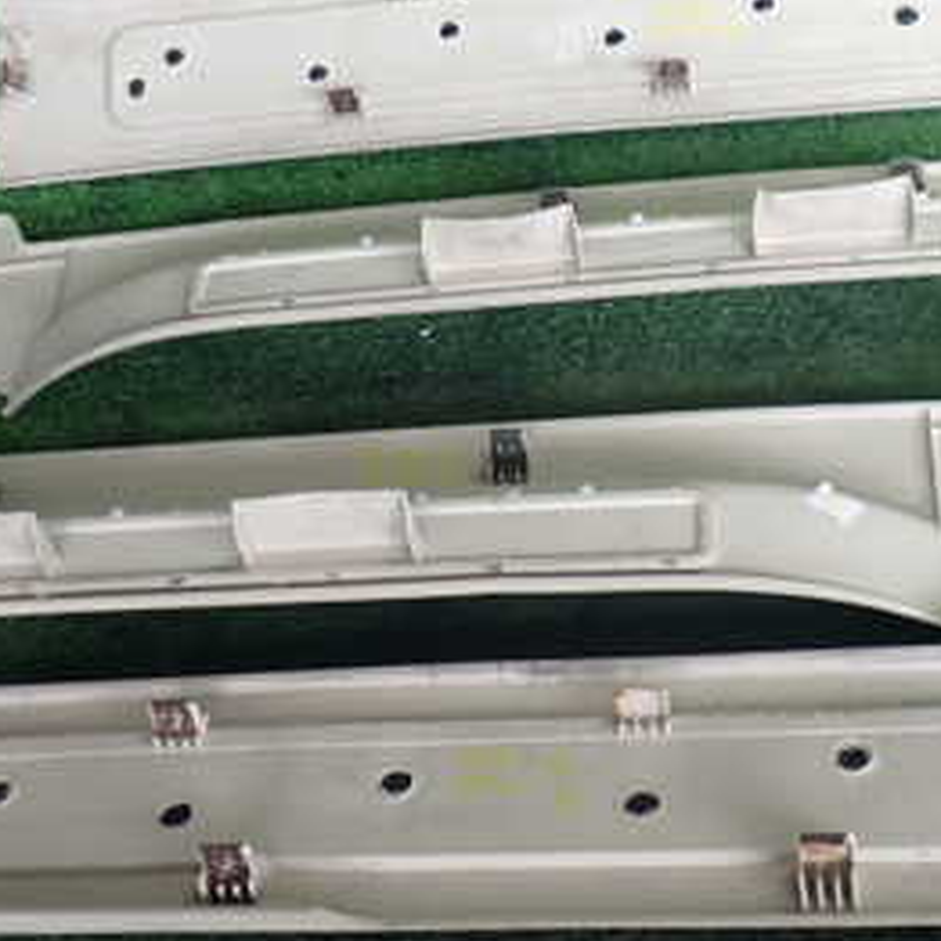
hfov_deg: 28.1
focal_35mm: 61
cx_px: 541
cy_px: 317
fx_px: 1876
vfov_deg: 28.0
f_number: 2.3
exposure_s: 1/100
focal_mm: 5.4
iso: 200
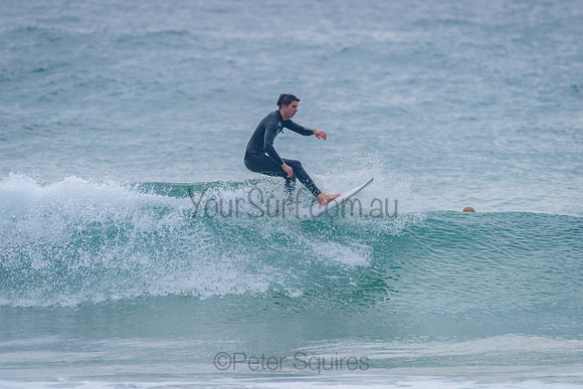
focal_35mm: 613
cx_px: 283
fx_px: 9931
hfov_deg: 3.4
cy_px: 191
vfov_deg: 2.2
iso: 720
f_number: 5.6
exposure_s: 1/1600
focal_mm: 500
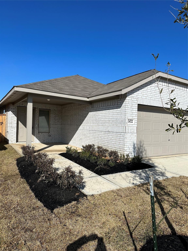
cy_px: 126
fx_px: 174
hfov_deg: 56.8
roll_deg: -1.6
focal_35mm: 24
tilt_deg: -0.6
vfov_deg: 71.6
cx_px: 94
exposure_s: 1/9709
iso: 80
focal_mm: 6.86
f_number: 1.78
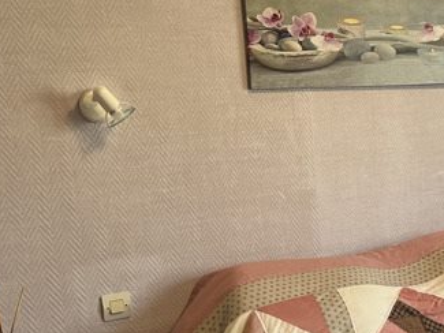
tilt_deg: -9.3
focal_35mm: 64
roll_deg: +3.0
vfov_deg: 22.9
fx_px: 821
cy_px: 213
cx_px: 466
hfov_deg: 28.0
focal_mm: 5.1
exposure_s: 1/50
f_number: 1.6
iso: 100
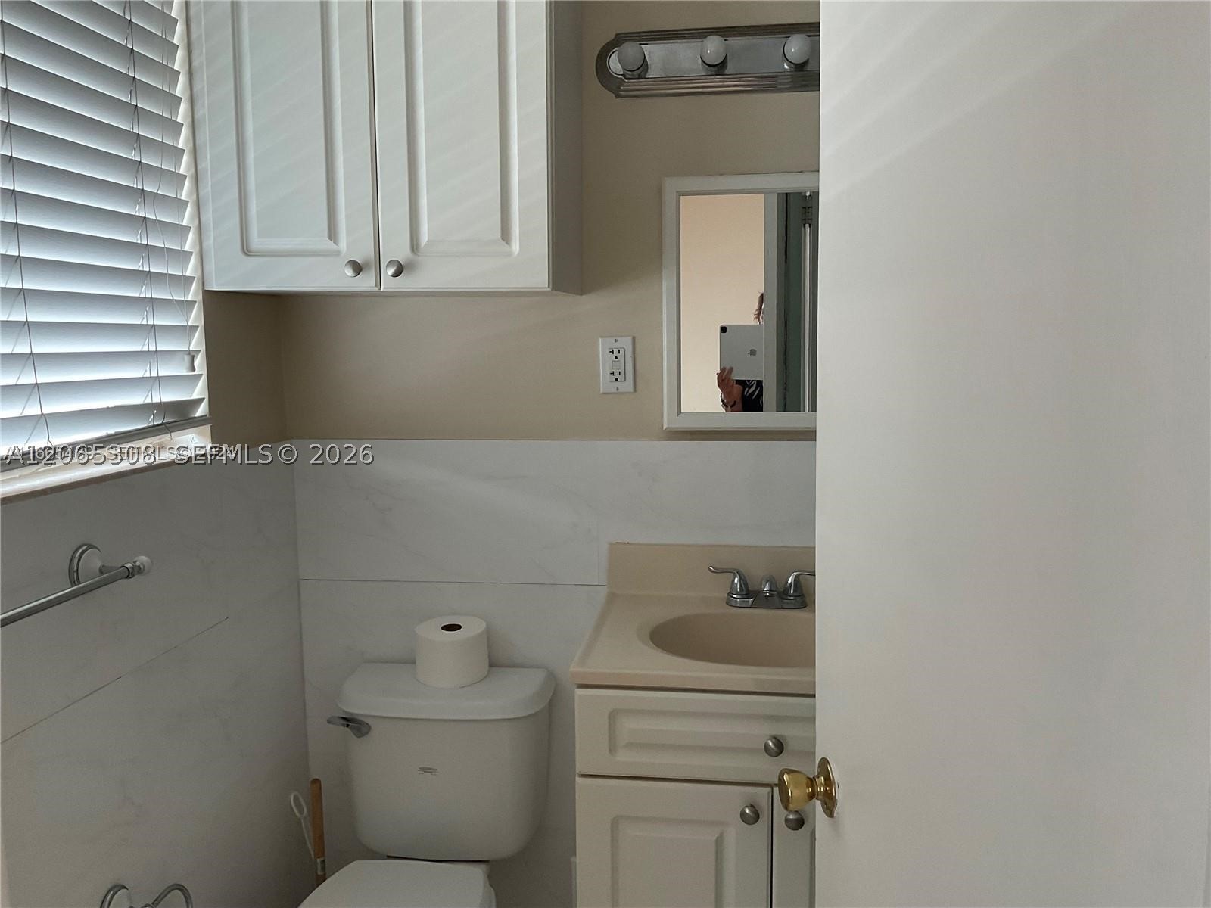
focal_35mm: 29
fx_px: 1015
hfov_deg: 61.7
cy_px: 454
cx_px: 606
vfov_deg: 48.2
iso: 64
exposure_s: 1/66
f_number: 1.8
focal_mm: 3
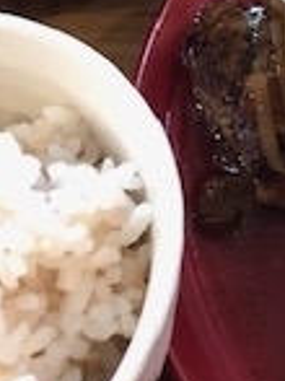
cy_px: 3
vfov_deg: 15.9
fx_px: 1341
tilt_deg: -53.4
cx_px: 474
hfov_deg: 11.4
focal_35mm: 122
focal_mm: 3.99
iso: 100
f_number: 1.8
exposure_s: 1/6
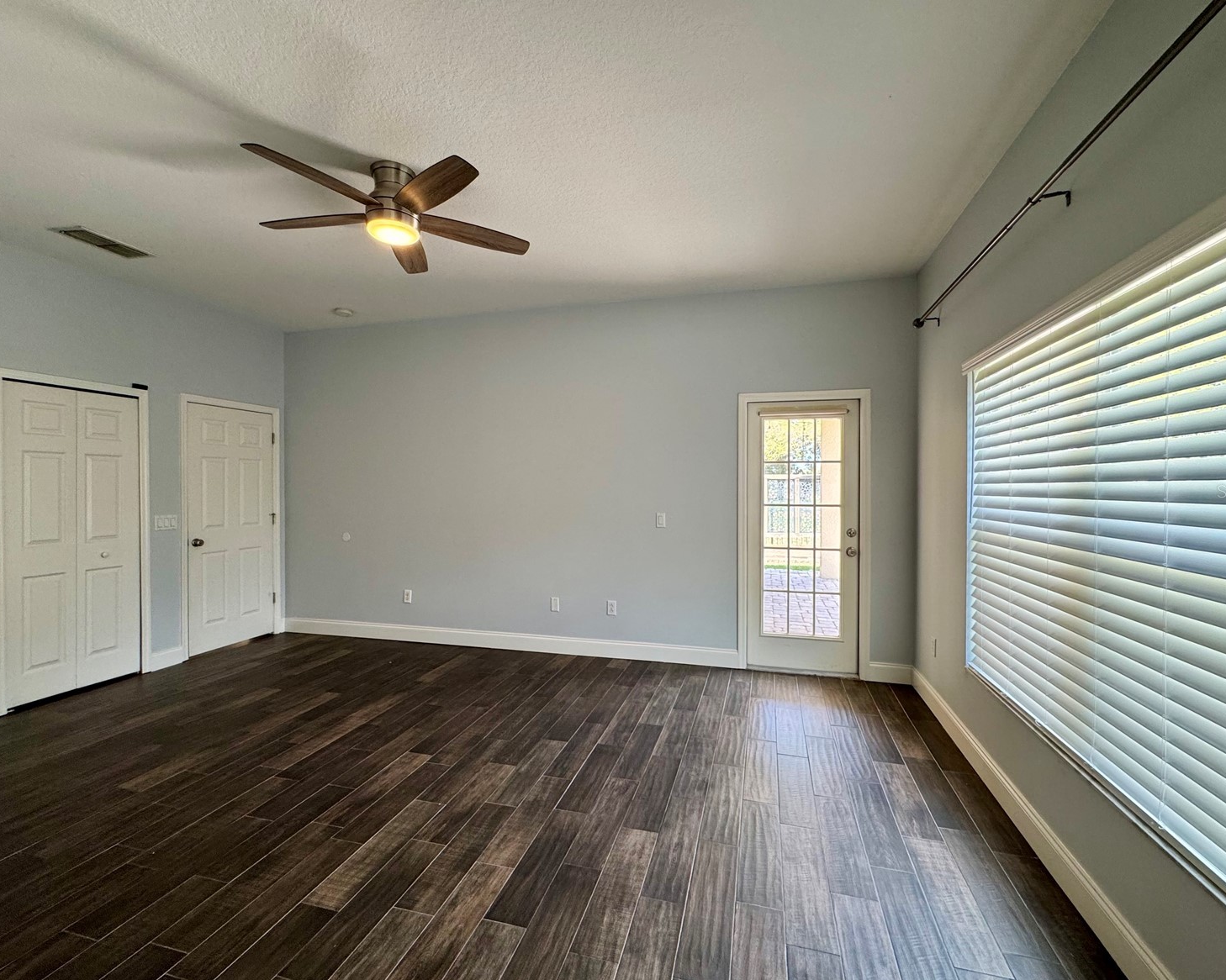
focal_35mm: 15
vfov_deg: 84.0
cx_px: 624
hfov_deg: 96.8
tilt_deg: -1.7
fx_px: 544
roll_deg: -0.4
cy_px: 491
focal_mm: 2.22
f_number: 2.2
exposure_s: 1/120
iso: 200
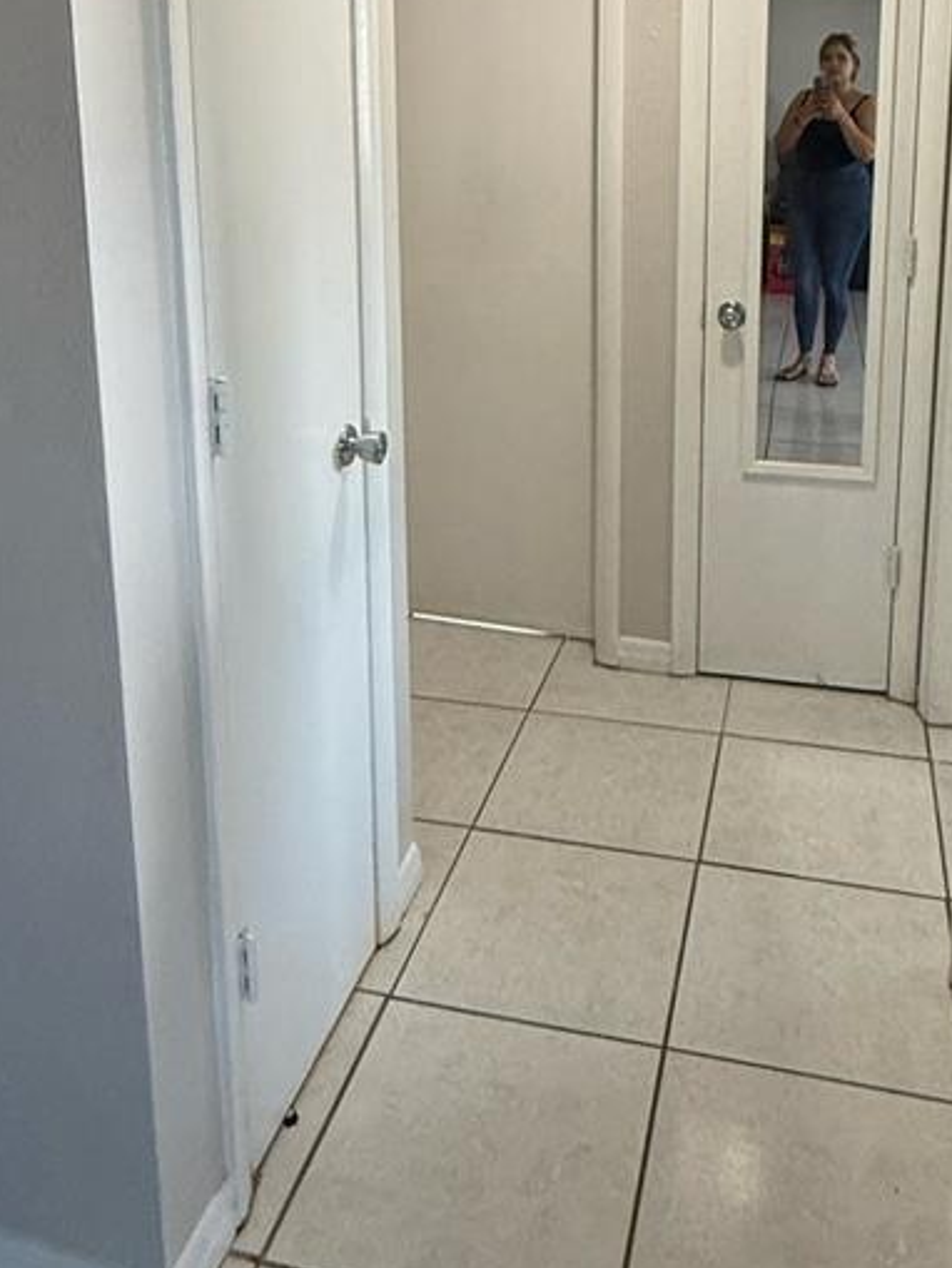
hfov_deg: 42.8
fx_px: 1210
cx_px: 546
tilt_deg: -10.1
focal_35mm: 33
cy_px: 304
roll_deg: -0.4
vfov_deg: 52.7
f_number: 2.2
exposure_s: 1/75
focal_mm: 2.22
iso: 320
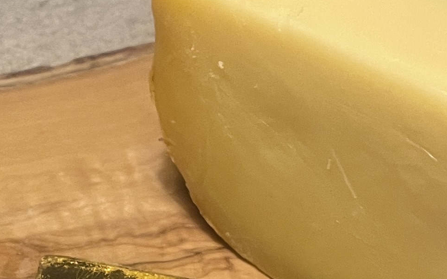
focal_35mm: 115
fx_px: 1401
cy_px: 279
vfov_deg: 11.3
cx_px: 4
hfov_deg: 17.7
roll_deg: -0.6
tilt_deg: -42.7
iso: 100
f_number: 1.6
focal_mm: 5.1
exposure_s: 1/60
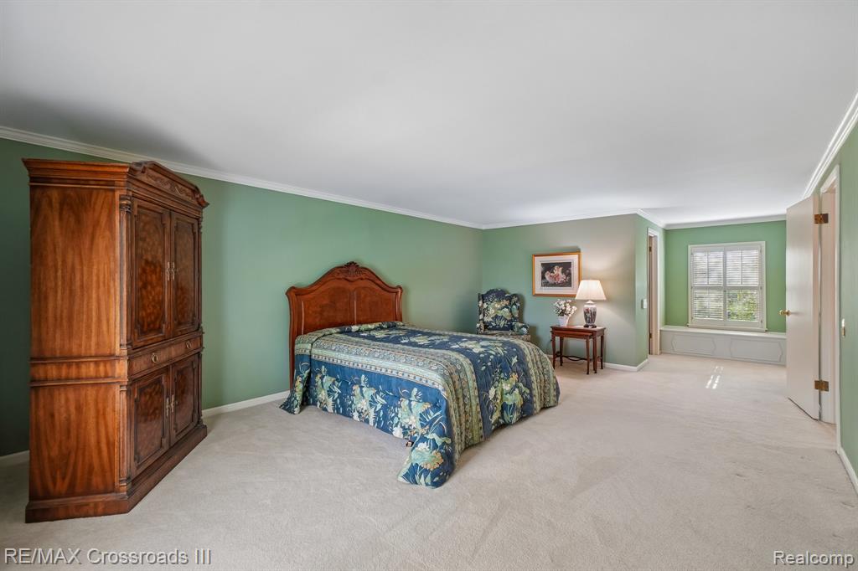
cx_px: 429
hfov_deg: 100.4
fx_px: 357
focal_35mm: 15
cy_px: 286
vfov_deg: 77.3
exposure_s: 1/10
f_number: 8
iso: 400
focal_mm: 10
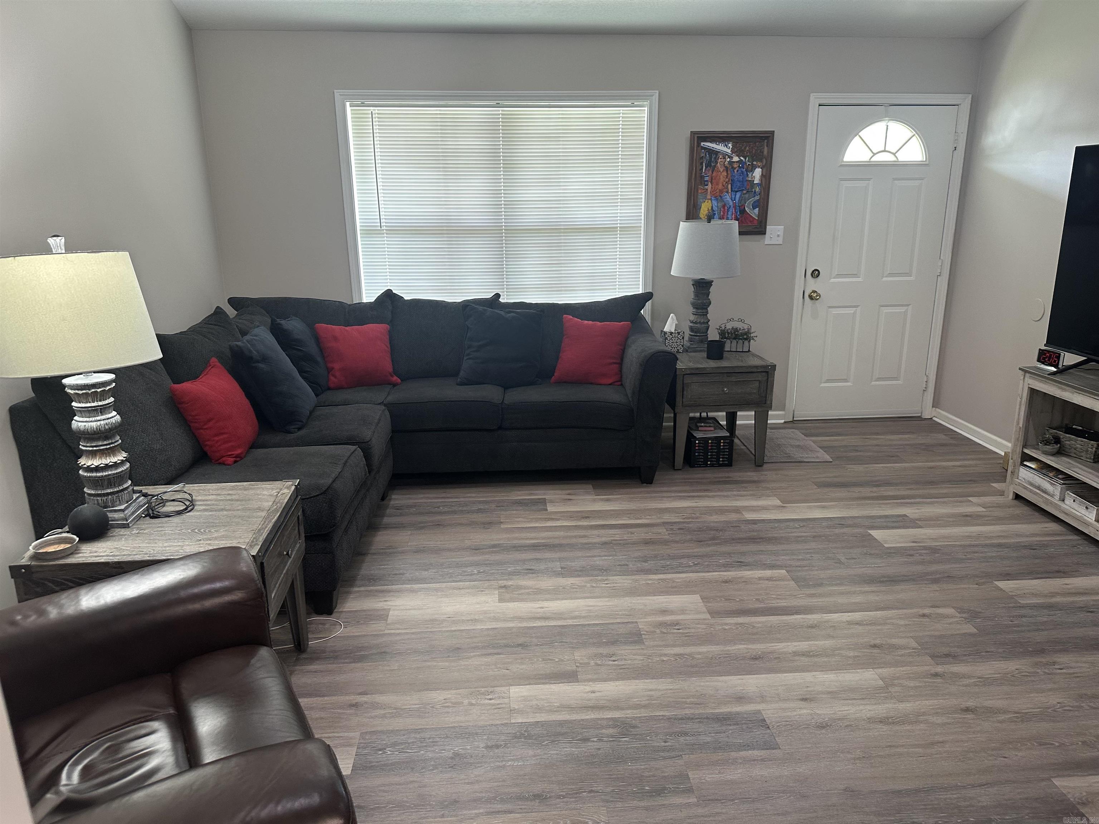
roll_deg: +0.3
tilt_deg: -15.3
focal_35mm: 24
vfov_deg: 56.8
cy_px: 412
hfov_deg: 71.6
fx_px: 762
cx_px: 550
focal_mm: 6.86
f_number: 1.78
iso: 160
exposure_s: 1/60
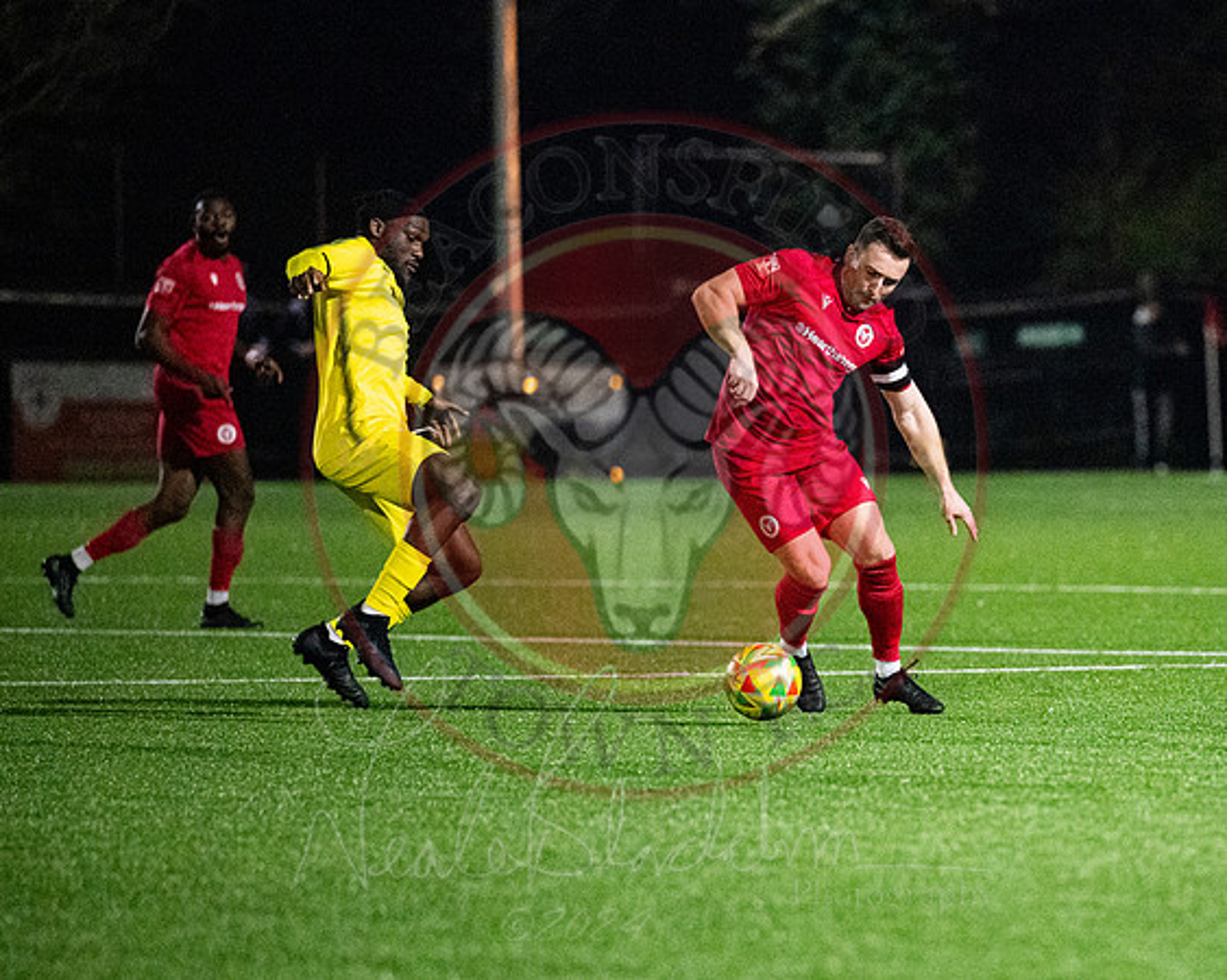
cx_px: 1049
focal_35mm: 327
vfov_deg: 4.7
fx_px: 11882
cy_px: 655
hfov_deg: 5.9
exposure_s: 1/1000
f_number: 2.8
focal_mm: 200
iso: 8000
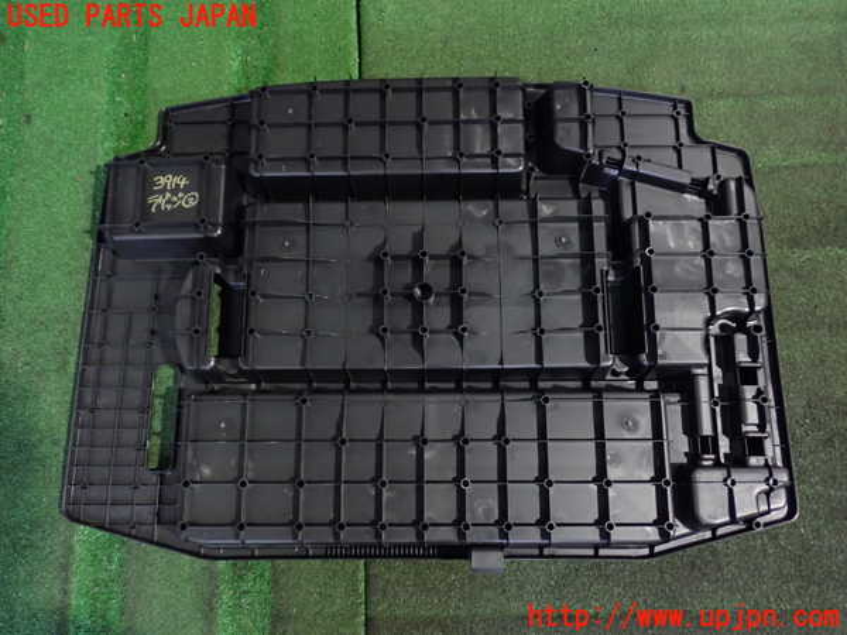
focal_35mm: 30
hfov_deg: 60.0
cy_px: 318
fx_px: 734
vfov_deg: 46.8
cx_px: 424
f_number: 2.3
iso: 800
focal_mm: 5.4
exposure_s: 1/25
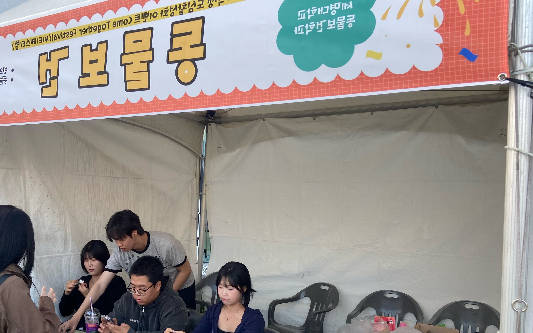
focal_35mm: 34
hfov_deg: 56.2
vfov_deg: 36.8
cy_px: 226
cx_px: 207
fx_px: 494
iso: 40
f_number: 1.8
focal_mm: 4.25
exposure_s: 1/121
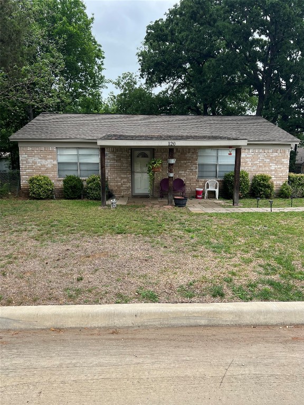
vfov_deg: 67.3
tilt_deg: -8.2
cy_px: 202
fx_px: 304
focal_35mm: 26
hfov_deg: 53.1
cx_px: 152
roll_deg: -0.2
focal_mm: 5.7
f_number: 1.5
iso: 50
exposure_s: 1/1575
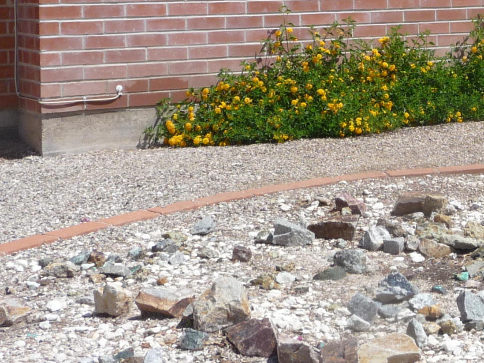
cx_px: 436
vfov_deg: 17.4
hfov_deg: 23.2
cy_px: -27
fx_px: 1146
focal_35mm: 82
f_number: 8
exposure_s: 1/320
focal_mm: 5
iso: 100
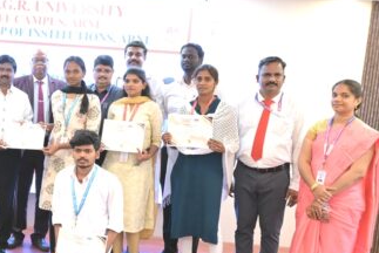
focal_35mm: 57
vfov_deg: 23.8
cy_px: 139
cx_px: -5
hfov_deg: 32.1
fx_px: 601
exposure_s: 1/100
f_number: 5
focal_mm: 24
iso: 4000
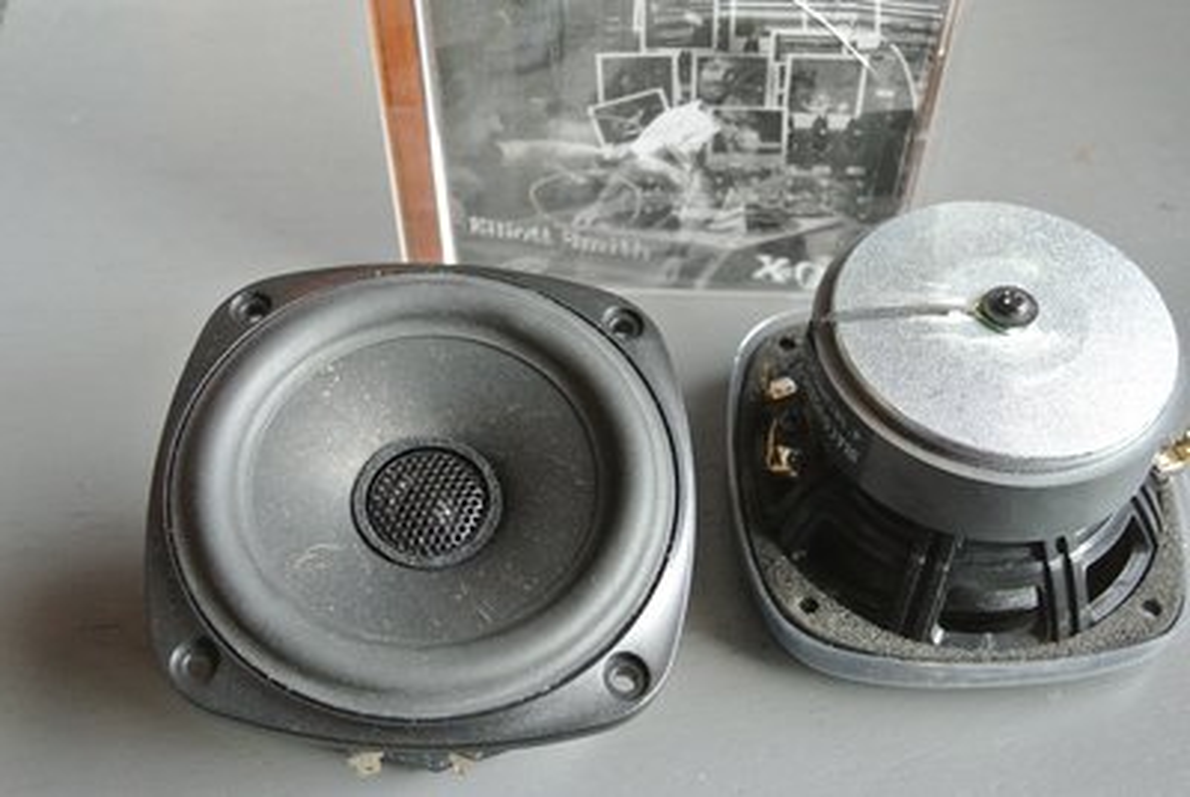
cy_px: 398
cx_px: 595
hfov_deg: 44.4
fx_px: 1457
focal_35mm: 44
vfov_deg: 30.6
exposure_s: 1/60
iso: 2500
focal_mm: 16.6
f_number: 4.2
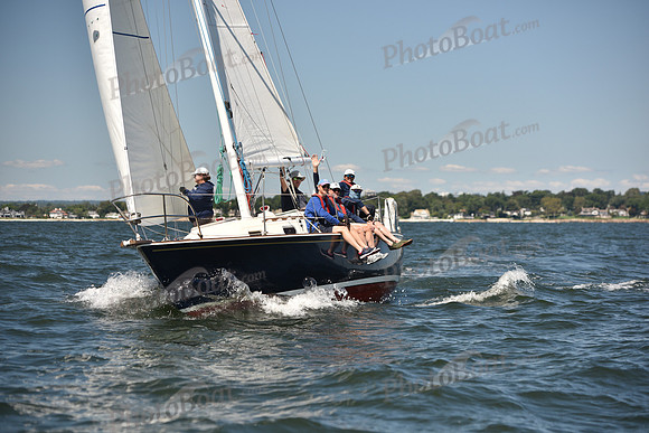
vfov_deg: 12.5
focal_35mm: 110
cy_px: 216
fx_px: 1983
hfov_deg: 18.6
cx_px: 324
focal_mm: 110
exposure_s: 1/1250
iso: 250
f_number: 4
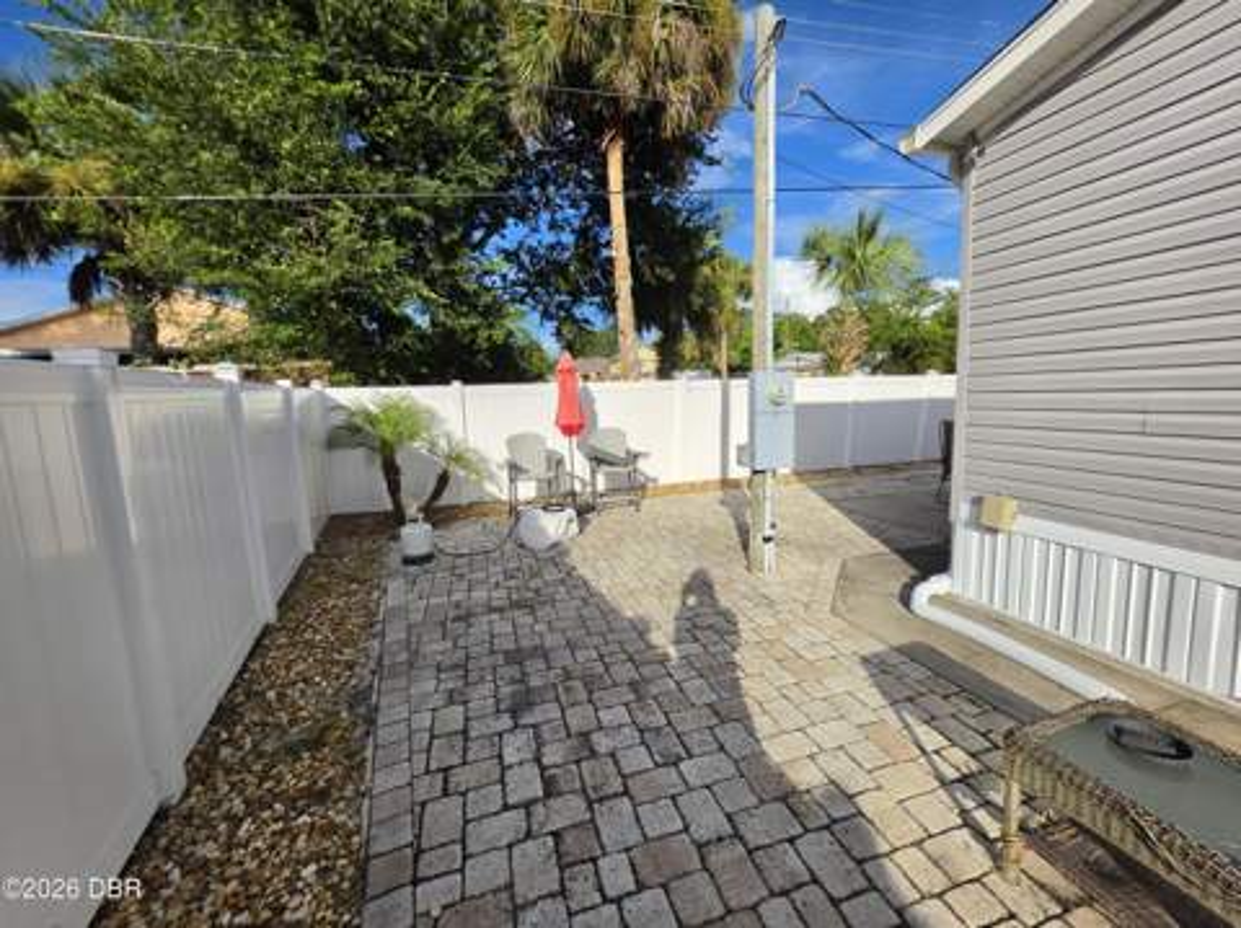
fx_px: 466
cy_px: 464
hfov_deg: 106.2
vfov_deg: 89.8
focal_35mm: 13
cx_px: 620
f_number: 1.9
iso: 32
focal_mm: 2.2
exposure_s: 1/2812
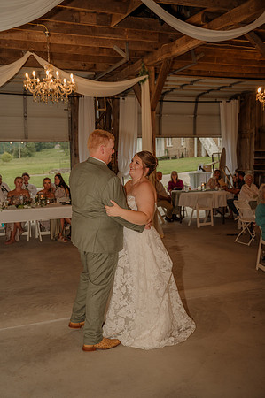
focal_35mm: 40
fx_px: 443
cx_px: 132
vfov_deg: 48.5
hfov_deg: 33.3
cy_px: 199
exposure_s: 1/200
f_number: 4
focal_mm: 40
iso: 320
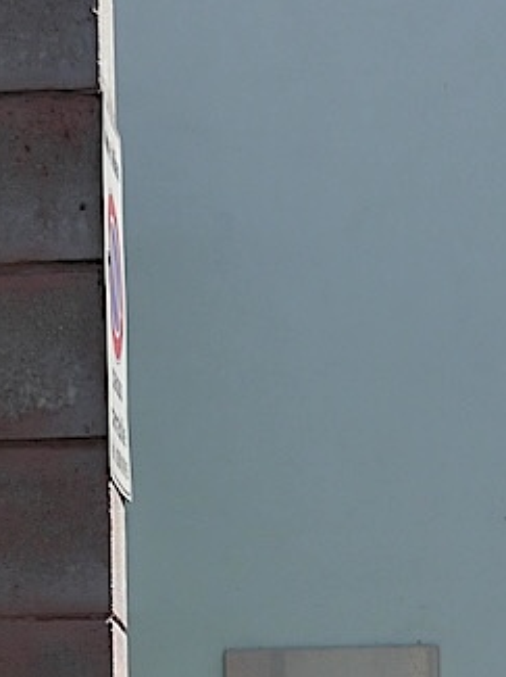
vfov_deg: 13.9
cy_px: 829
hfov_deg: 10.7
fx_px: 2695
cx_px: 292
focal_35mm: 138
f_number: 7.1
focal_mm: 14
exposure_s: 1/320
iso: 100
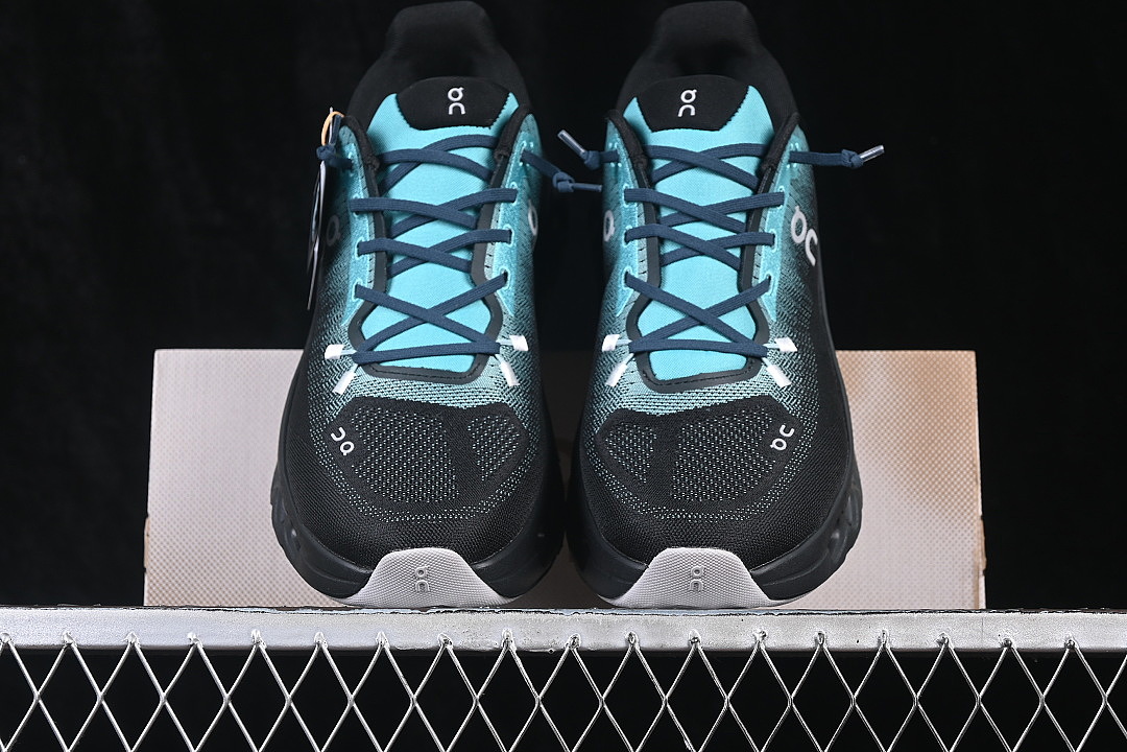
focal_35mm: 75
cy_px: 376
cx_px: 564
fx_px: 2348
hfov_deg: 27.0
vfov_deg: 18.2
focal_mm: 50
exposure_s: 1/60
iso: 160
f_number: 6.3
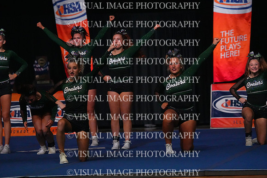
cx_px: 134
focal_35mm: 220
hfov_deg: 9.4
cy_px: 89
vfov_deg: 6.2
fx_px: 1632
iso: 16000
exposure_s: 1/1250
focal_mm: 220
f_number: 5.6
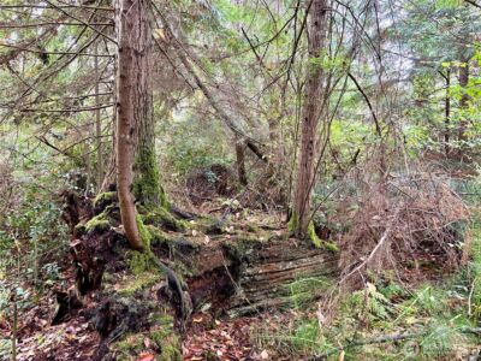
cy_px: 180
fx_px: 361
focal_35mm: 26
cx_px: 240
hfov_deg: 67.3
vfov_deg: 53.1
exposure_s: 1/60
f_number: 1.6
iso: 320
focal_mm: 5.96
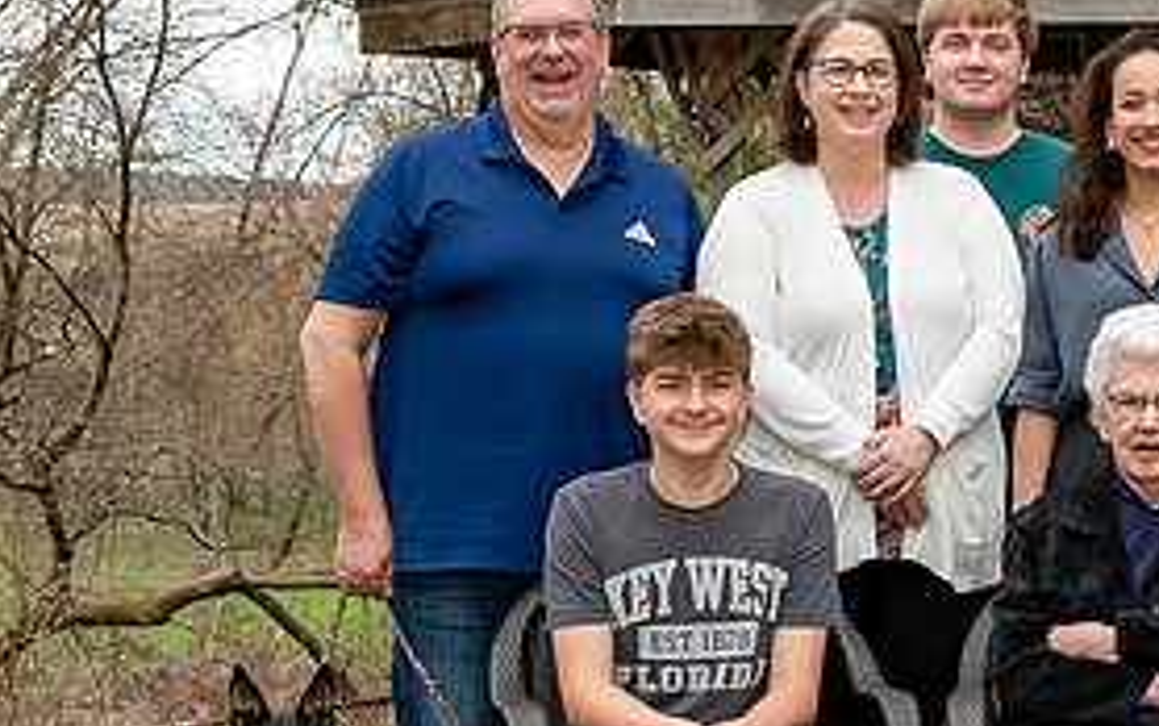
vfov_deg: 12.4
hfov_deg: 19.0
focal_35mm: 106
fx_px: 3350
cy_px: 462
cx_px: 1182
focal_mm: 24
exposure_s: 1/200
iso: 160
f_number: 4
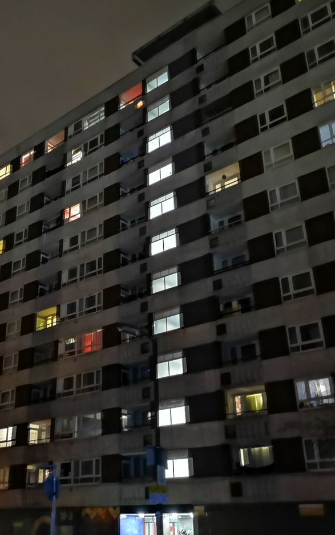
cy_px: 265
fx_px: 570
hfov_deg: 32.4
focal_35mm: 39
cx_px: 104
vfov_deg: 50.4
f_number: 1.8
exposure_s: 5
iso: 1600
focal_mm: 3.95
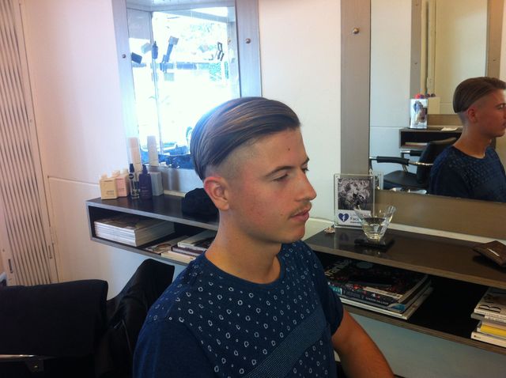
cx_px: 253
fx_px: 511
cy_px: 189
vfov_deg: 40.6
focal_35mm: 35
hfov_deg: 52.7
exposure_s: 1/15
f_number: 2.8
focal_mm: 3.85
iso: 100
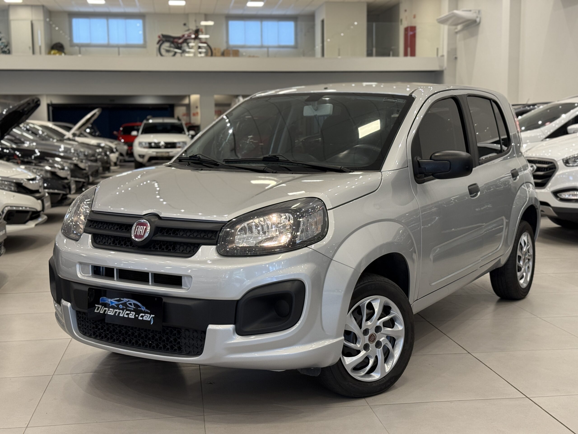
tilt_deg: -6.0
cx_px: 289
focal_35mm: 48
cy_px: 217
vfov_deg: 30.3
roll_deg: +0.3
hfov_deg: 39.7
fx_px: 801
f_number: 1.78
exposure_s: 1/60
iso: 160
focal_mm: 6.76
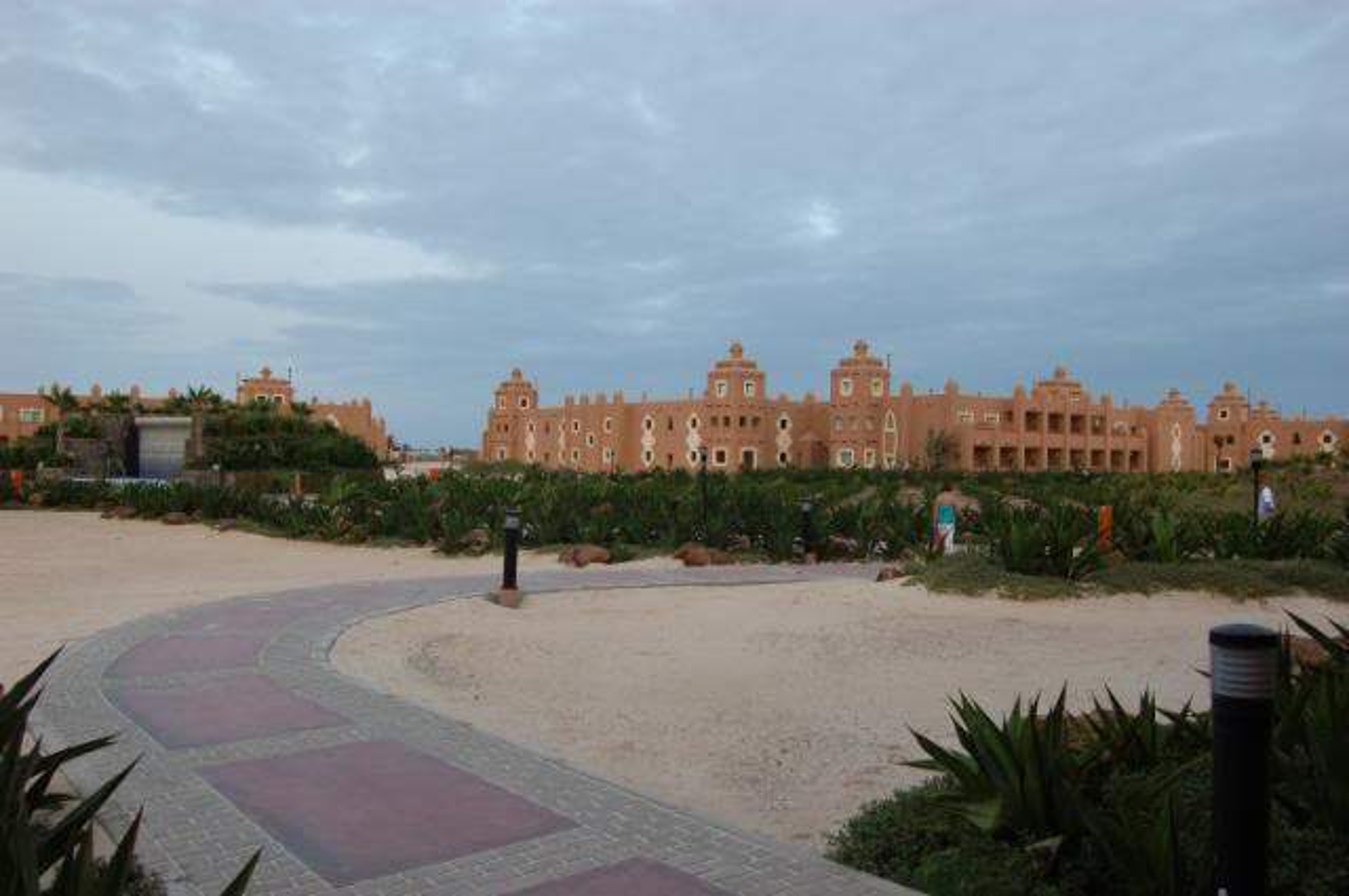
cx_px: 674
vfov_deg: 47.8
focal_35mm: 27
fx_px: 1010
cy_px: 448
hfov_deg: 67.4
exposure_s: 1/125
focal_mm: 18
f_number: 5.6
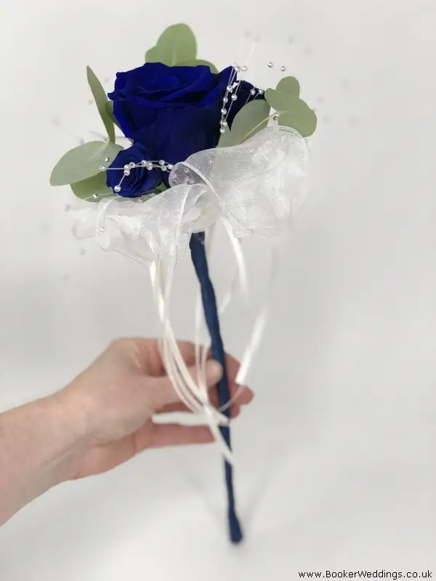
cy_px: 290
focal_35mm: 52
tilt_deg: -27.9
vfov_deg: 36.8
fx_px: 873
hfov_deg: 28.0
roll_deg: +4.3
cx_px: 218
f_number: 2.4
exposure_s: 1/100
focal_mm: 6
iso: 16
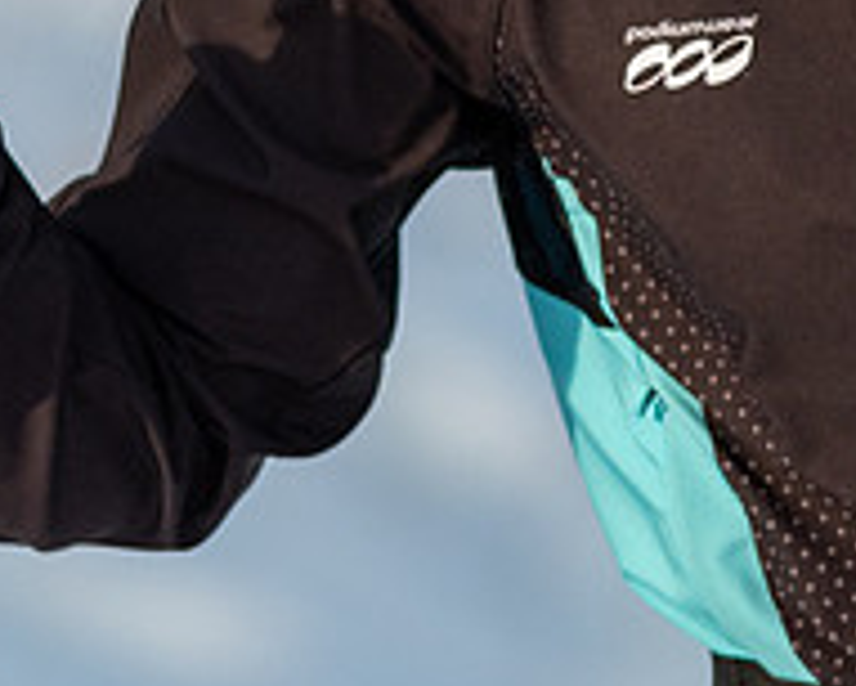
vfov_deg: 1.0
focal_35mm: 1618
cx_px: 324
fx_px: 41012
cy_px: -2
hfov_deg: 1.2
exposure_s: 1/2500
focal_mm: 300
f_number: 4
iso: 400
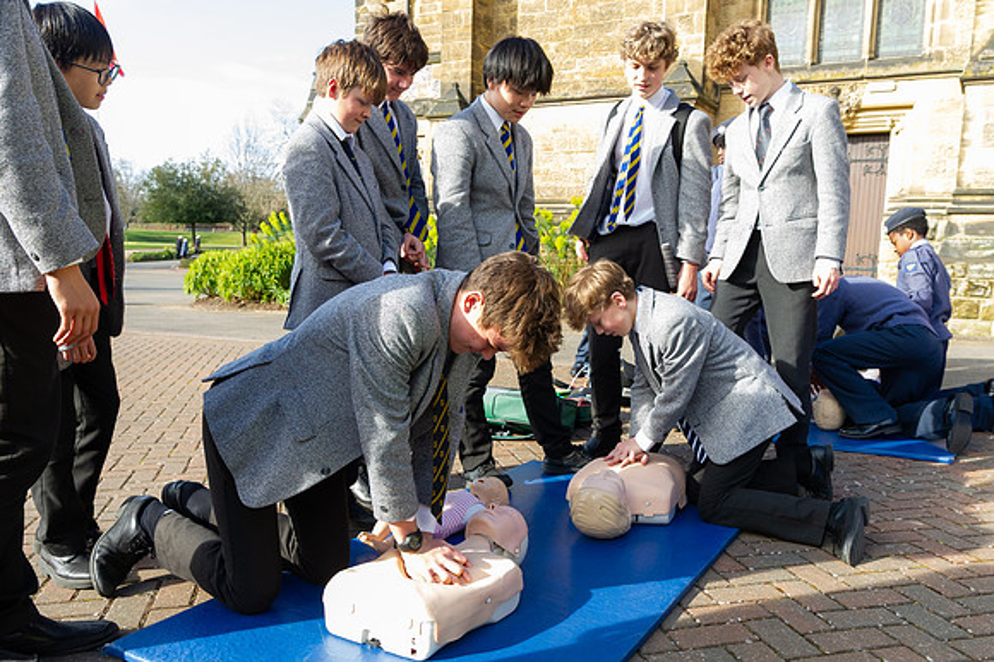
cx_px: 509
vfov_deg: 42.9
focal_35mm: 30
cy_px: 376
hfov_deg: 61.2
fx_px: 840
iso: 2000
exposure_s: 1/500
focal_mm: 26
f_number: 8
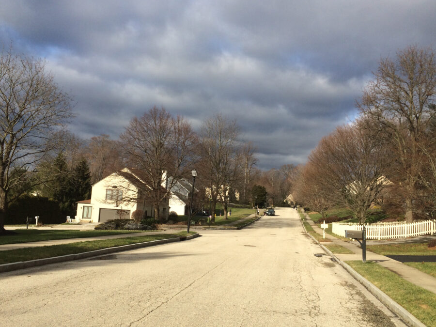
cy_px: 168
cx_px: 209
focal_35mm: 33
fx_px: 416
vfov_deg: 42.9
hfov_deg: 55.3
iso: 32
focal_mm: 4.15
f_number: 2.2
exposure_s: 1/2160
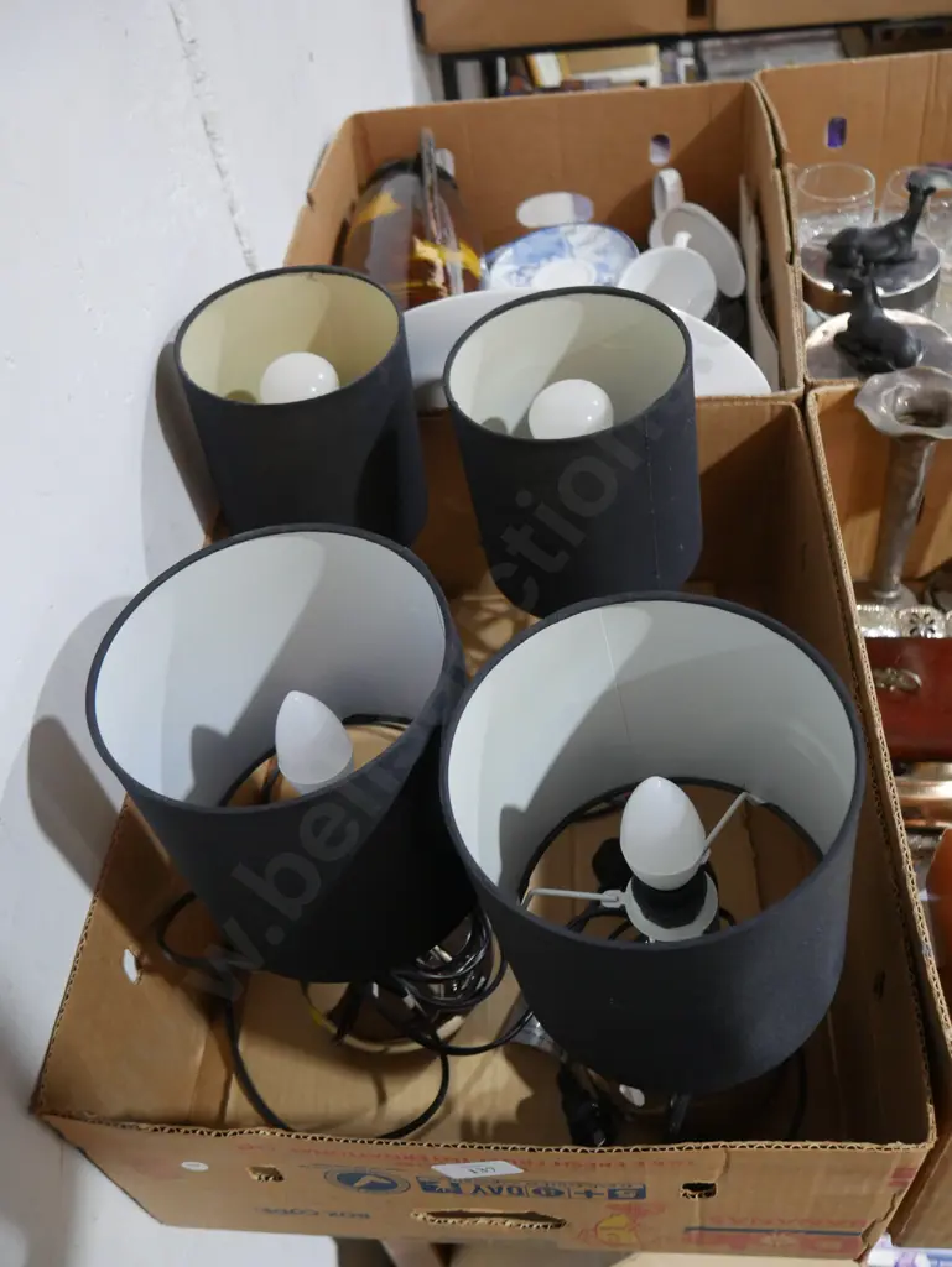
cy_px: 634
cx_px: 476
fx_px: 1099
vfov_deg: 59.9
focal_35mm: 30
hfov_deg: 46.8
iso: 1600
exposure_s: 1/60
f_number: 3.6
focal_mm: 15
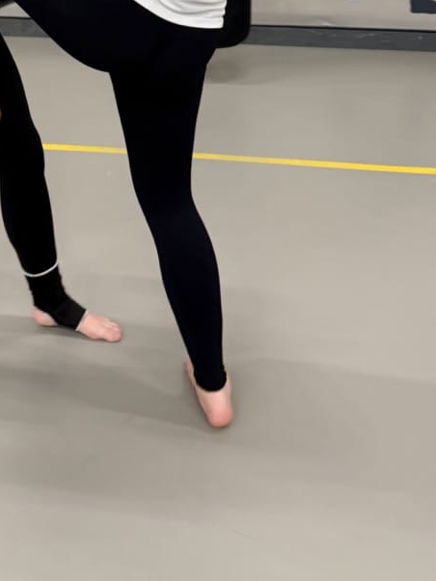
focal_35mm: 51
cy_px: -29
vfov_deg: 33.5
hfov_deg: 28.1
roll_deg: +1.9
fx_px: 856
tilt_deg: -11.1
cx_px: 104
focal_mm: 6.76
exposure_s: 1/49
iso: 100
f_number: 1.78
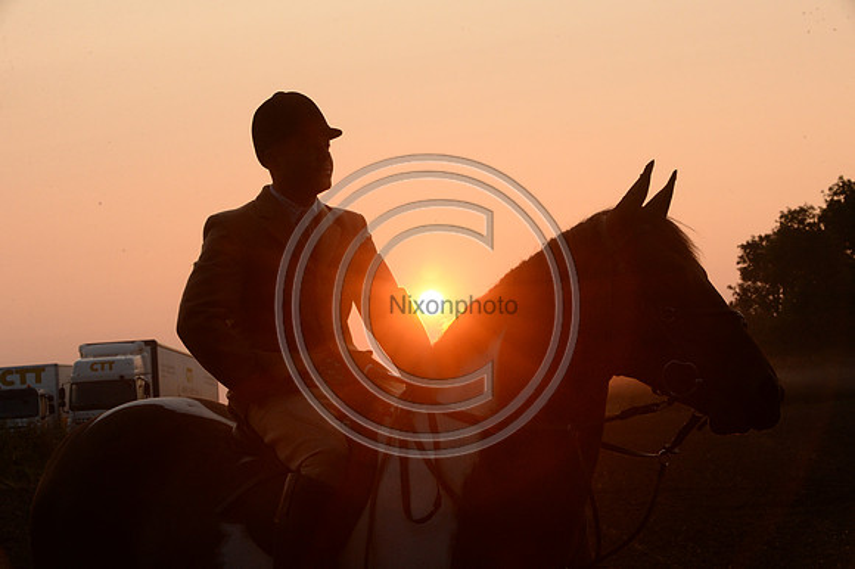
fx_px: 2255
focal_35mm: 95
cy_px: 284
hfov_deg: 21.5
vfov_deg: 14.4
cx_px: 428
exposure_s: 1/500
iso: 2500
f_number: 16
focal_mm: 95
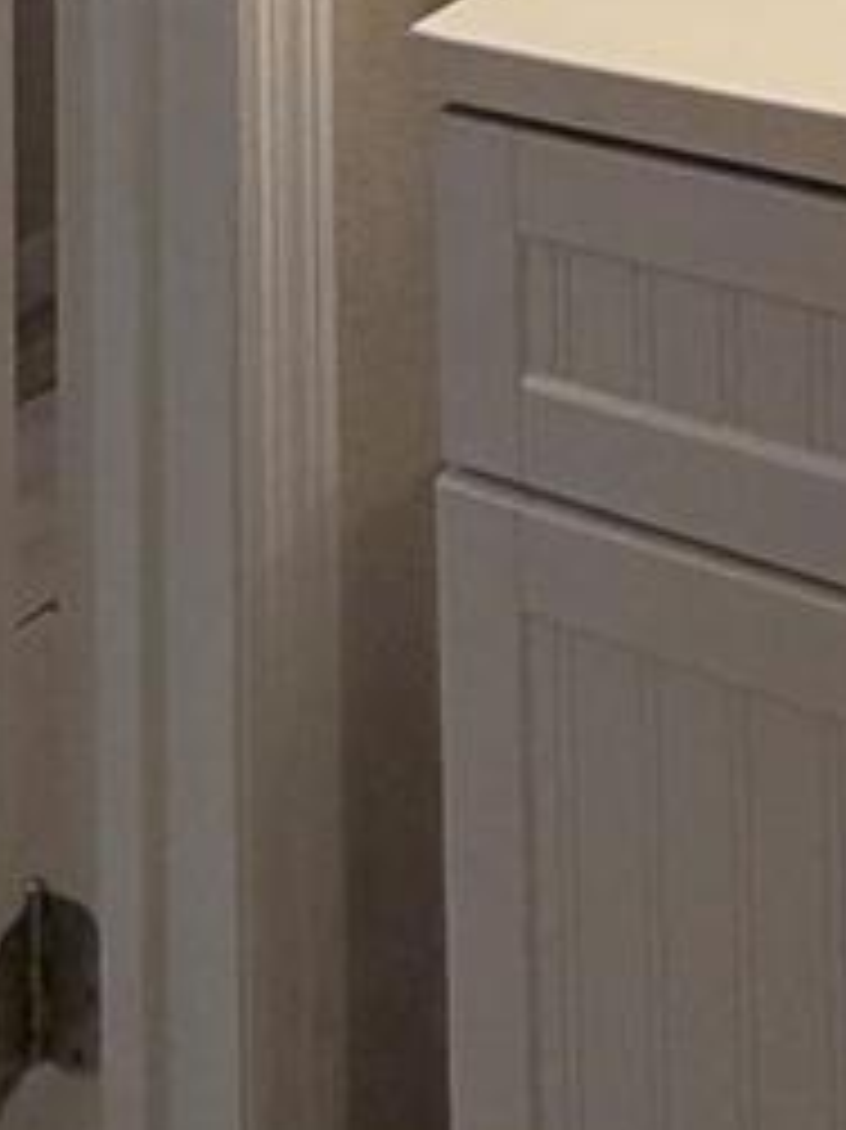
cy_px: -860
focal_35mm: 67
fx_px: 2185
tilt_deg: +2.8
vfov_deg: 20.8
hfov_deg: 21.2
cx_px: 846
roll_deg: +1.6
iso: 250
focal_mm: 2.22
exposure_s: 1/120
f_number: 2.2
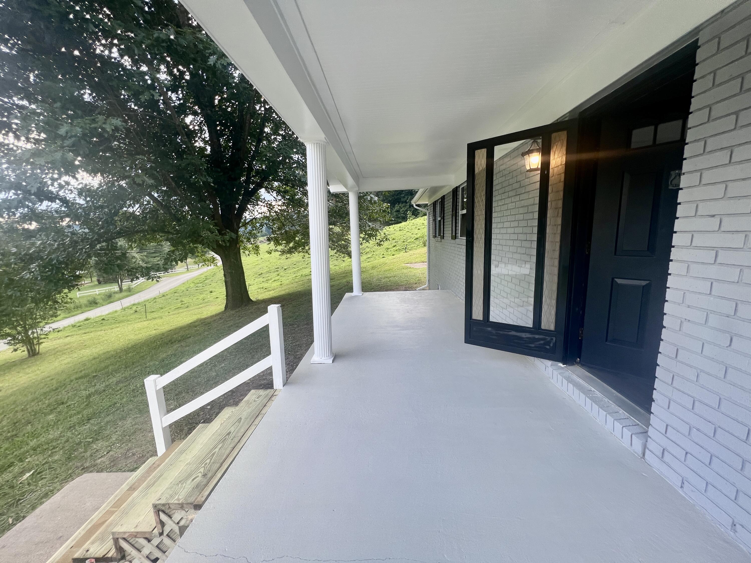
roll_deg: +0.3
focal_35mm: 13
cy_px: 282
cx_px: 376
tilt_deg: -8.8
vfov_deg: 89.9
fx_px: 282
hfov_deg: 106.2
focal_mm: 1.57
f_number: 1.8
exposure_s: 1/161
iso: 32
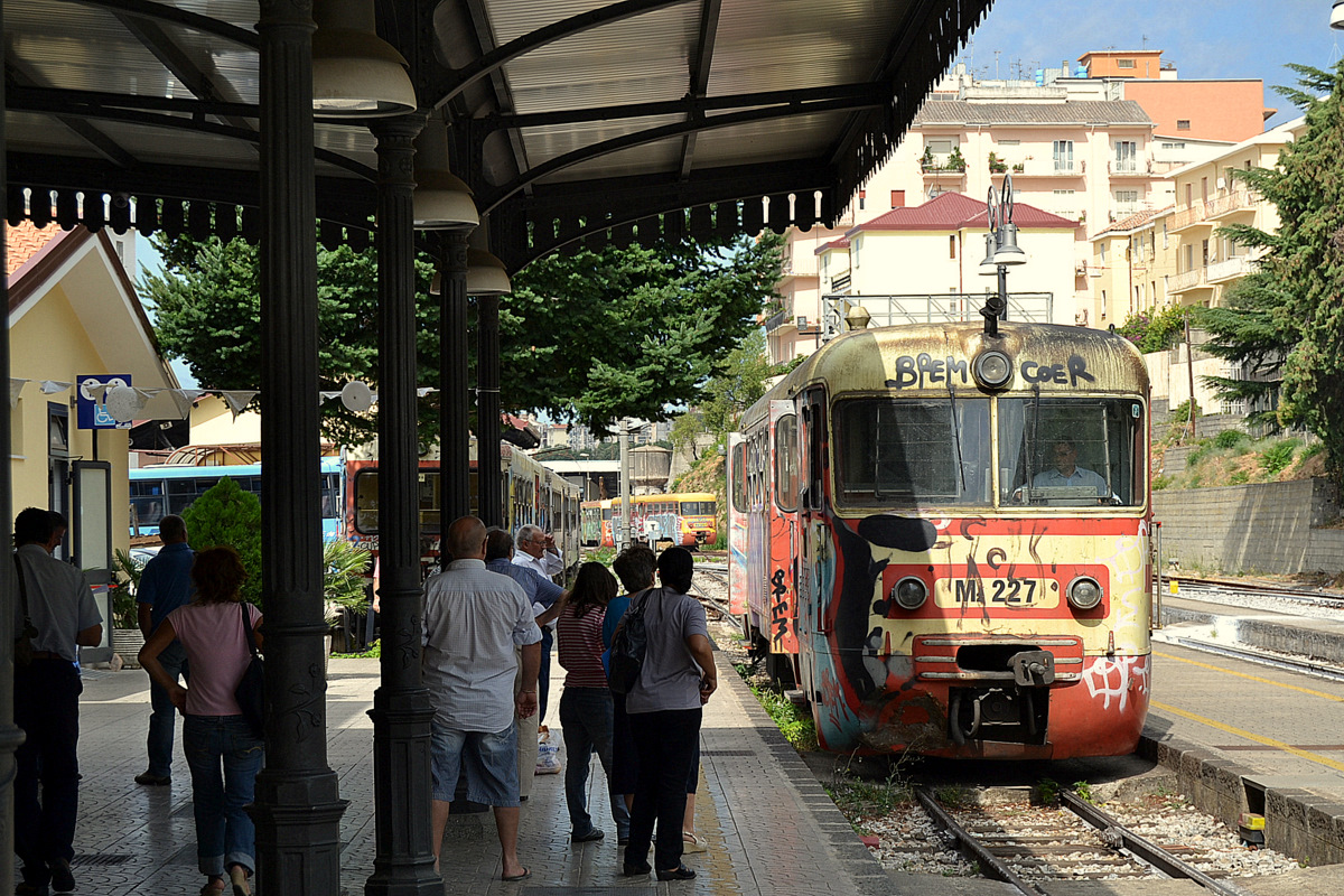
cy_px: 448
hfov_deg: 24.6
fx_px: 3080
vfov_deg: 16.6
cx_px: 672
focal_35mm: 82
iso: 100
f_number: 8
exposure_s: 1/250
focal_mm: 55
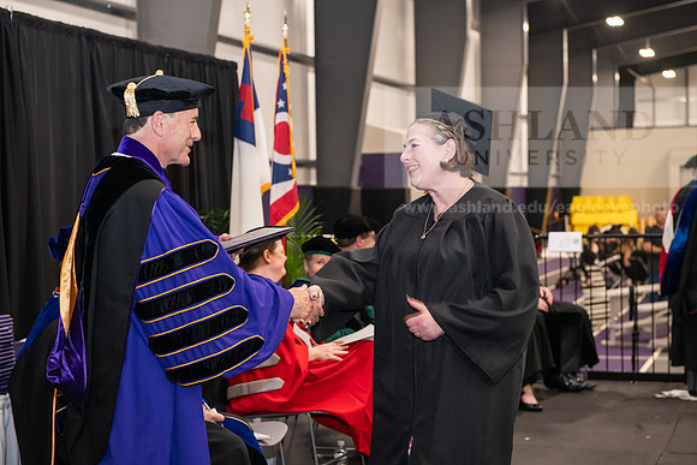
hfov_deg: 28.8
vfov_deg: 19.5
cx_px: 348
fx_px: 1356
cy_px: 232
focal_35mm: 70
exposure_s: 1/125
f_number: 5
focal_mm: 70
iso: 2500
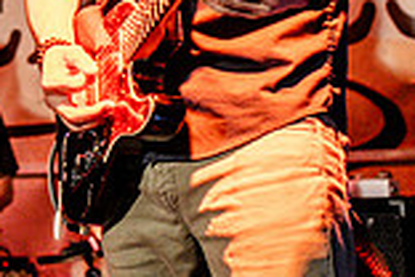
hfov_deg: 15.3
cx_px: -51
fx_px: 1498
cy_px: -204
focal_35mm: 130
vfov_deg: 10.0
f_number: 2.8
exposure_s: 1/160
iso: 2500
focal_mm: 35
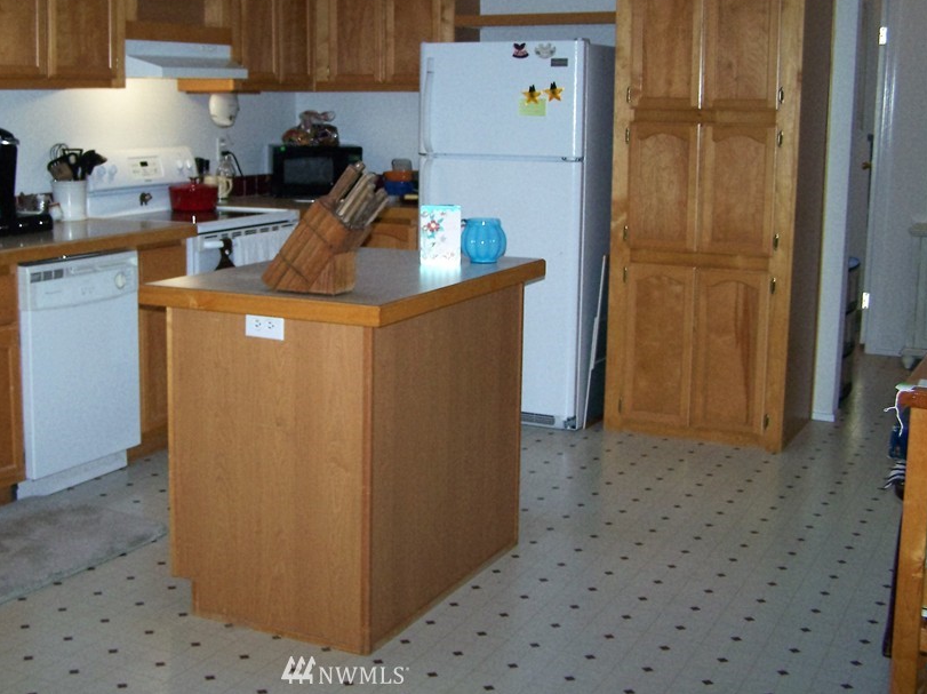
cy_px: 275
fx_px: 1284
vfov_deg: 30.1
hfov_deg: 39.4
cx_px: 345
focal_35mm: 48
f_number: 2.8
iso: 80
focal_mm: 6.3
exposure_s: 1/60
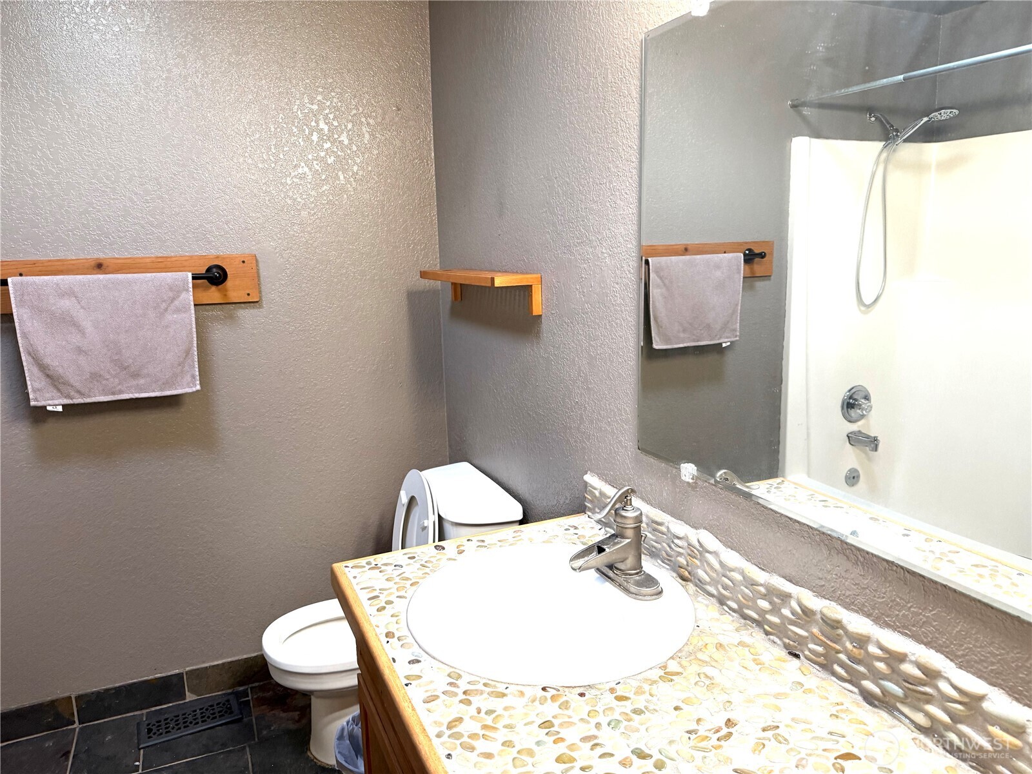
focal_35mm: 24
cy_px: 387
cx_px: 516
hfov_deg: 71.6
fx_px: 716
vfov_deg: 56.8
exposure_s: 1/60
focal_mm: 6.76
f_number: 1.78
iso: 250
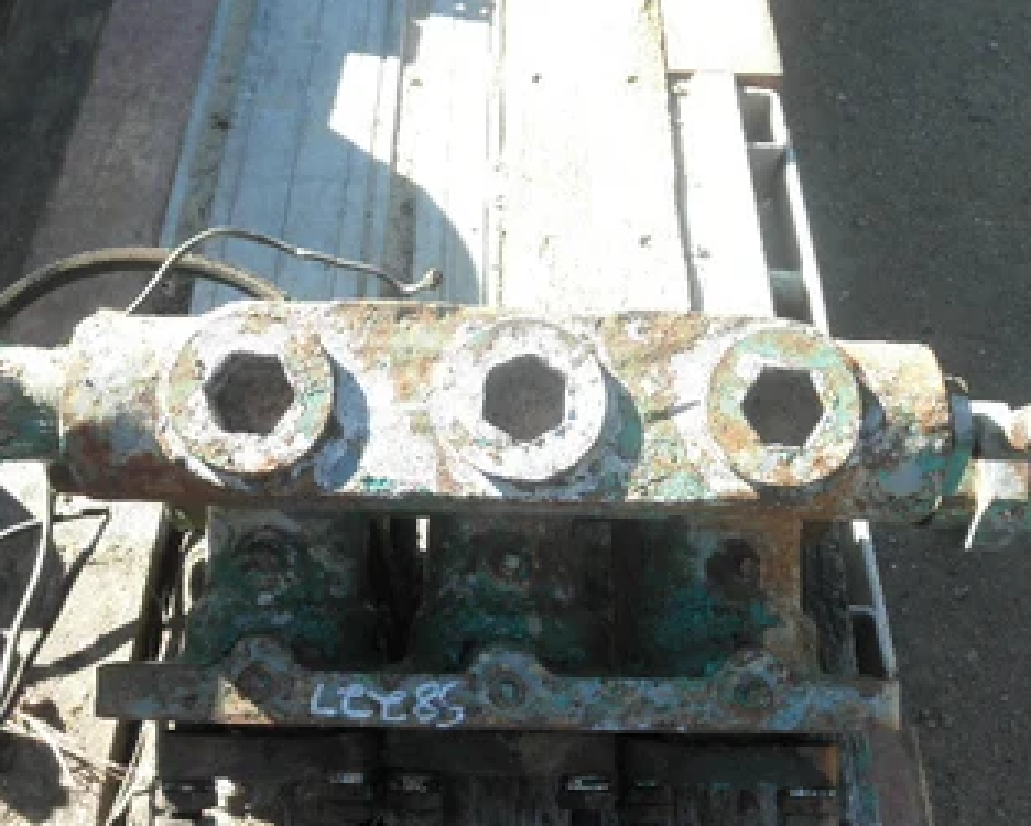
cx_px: 549
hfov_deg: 51.5
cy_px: 486
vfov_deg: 42.1
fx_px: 1069
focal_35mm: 35
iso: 64
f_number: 3
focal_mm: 5
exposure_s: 1/160
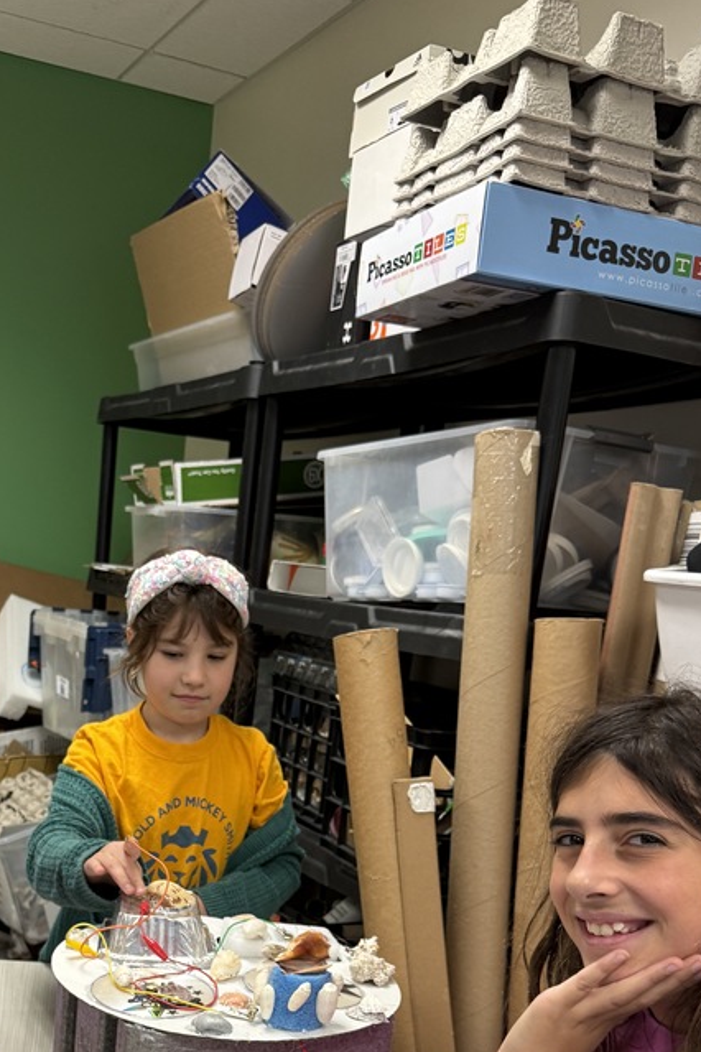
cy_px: 833
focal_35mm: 40
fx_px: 1168
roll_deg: -5.4
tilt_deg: -12.4
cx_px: 168
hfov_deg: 32.7
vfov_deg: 46.1
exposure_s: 1/60
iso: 200
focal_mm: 6.76
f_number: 1.78
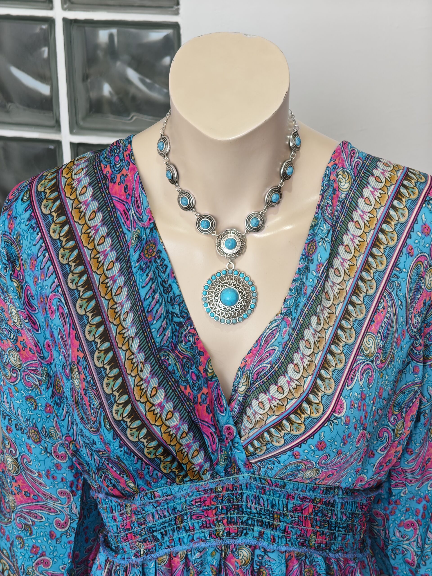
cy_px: 288
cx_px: 216
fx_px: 1165
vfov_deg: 27.8
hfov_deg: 21.0
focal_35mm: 70
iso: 623
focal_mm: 10.55
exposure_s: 1/120
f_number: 2.68
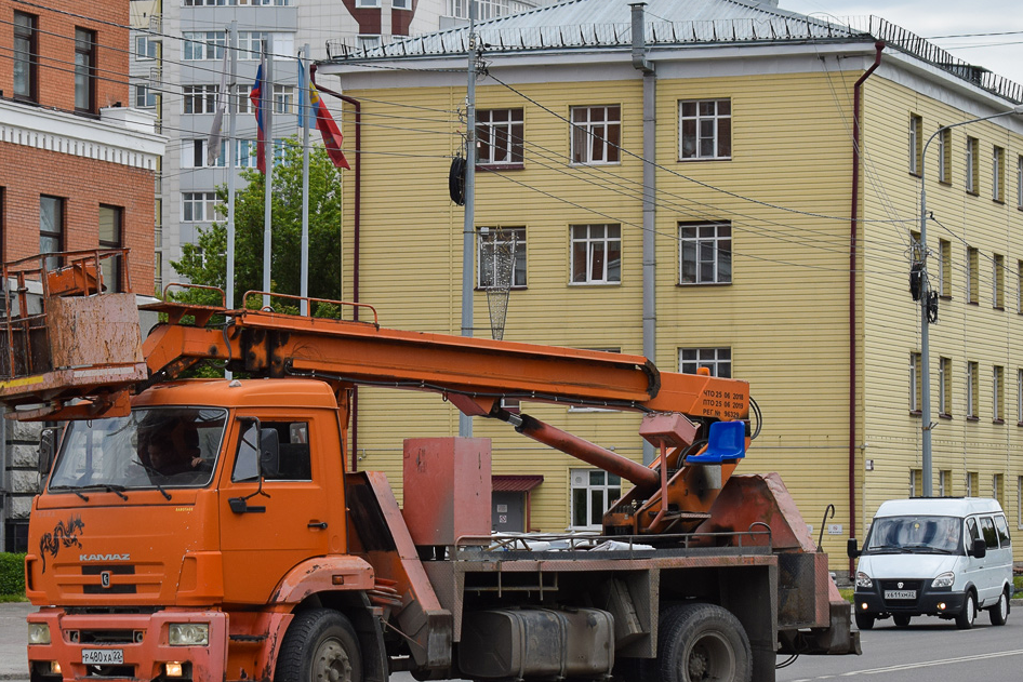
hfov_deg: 19.5
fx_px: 2974
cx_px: 387
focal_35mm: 105
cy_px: 400
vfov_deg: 13.1
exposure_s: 1/800
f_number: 5.6
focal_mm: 55
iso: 200
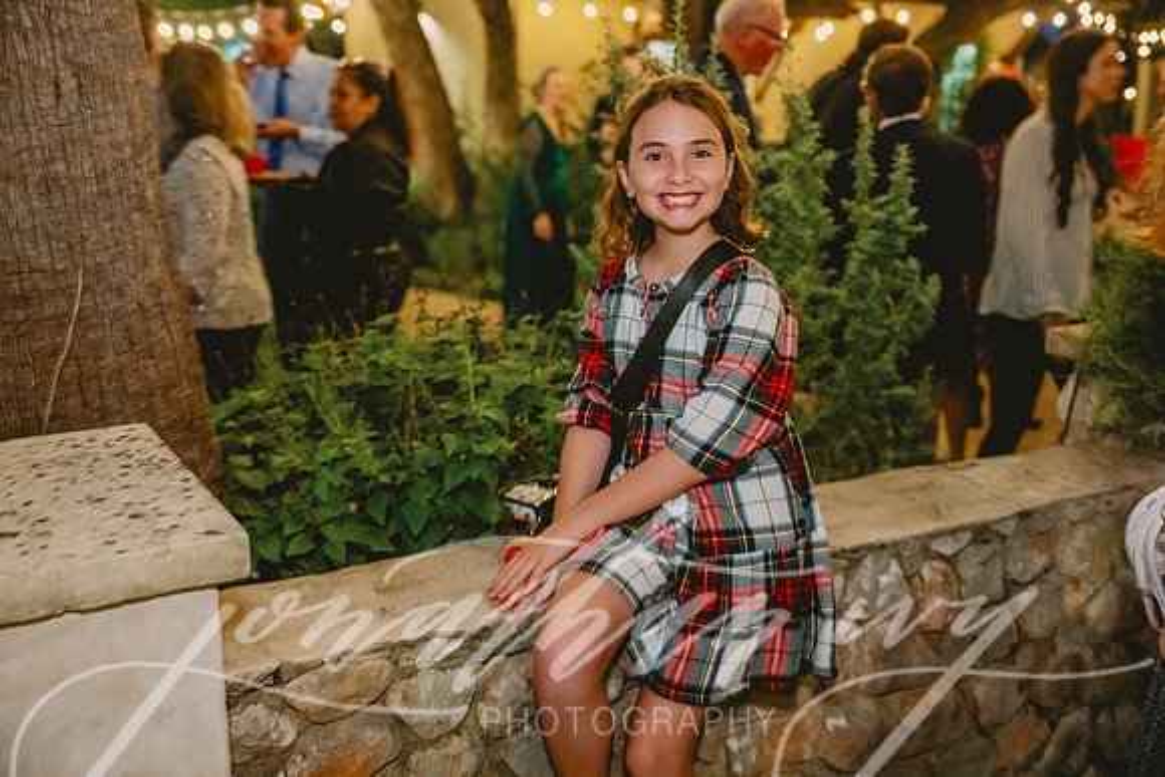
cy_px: 388
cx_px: 582
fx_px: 1262
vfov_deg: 34.2
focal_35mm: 39
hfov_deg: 49.5
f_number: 2.8
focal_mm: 39
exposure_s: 1/60
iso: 5000
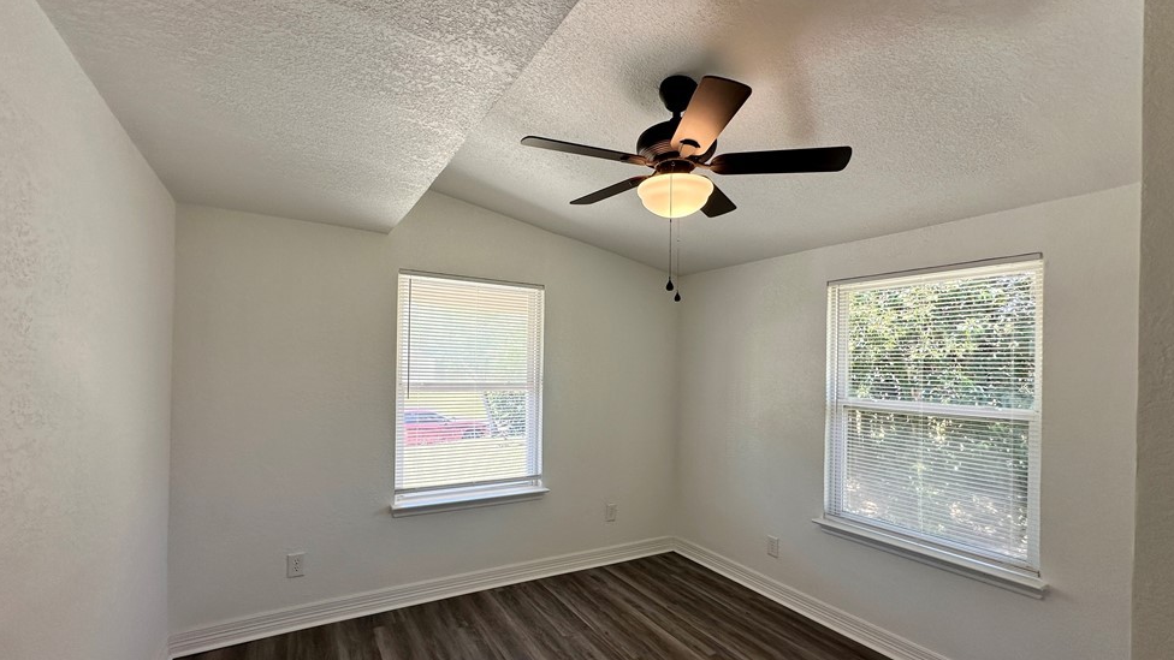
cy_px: 362
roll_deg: -1.3
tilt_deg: +0.2
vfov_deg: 66.9
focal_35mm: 16
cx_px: 571
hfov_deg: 99.3
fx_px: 498
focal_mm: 2.22
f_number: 2.2
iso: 80
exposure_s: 1/120
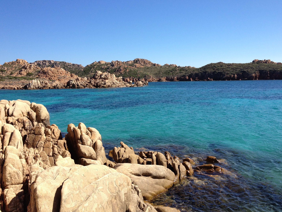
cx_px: 146
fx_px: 301
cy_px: 107
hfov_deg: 50.1
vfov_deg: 38.7
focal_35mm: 37
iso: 64
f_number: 2.4
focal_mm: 4.28
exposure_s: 1/1577
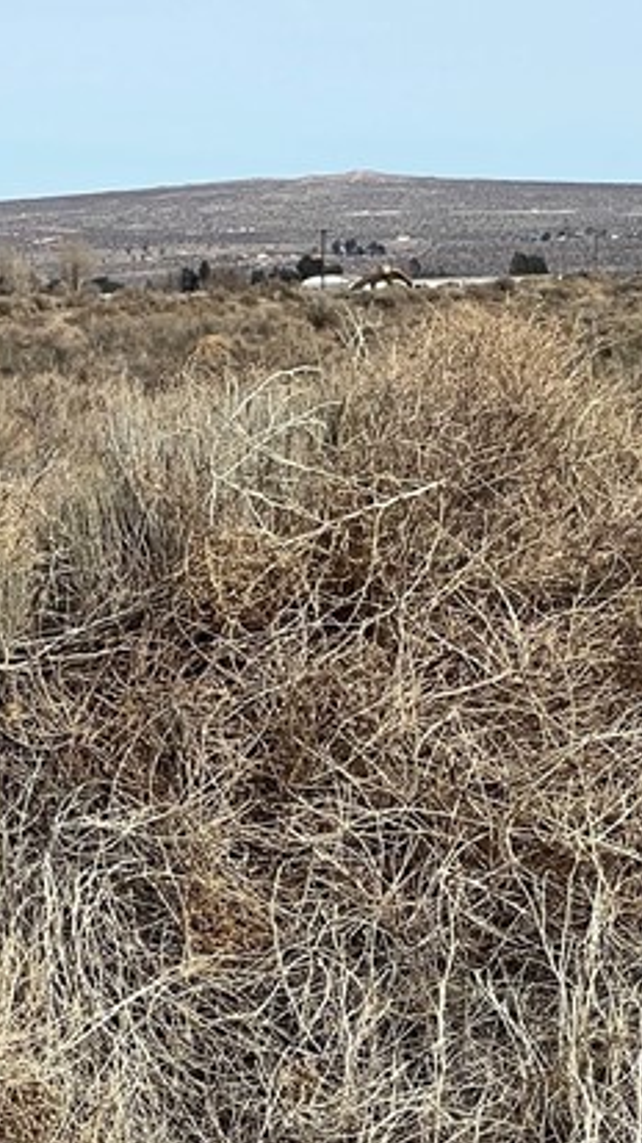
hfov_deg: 5.8
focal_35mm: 208
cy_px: 996
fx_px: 6301
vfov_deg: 10.3
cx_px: -385
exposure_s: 1/1179
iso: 32
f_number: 2.8
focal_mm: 9
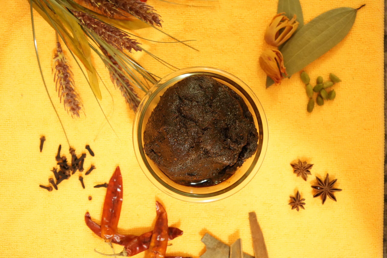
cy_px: 129
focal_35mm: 70
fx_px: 752
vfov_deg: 19.5
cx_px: 194
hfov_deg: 28.8
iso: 12800
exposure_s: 1/30
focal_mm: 70
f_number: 5.6
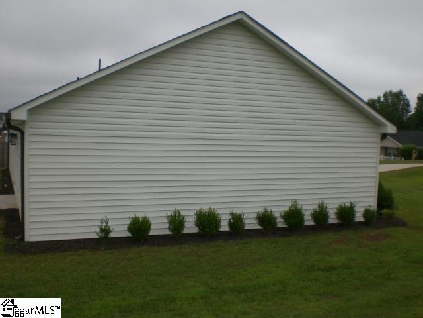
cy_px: 159
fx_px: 464
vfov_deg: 37.7
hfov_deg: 49.0
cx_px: 212
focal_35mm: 38
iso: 50
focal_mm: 6.3
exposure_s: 1/500
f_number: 4.4
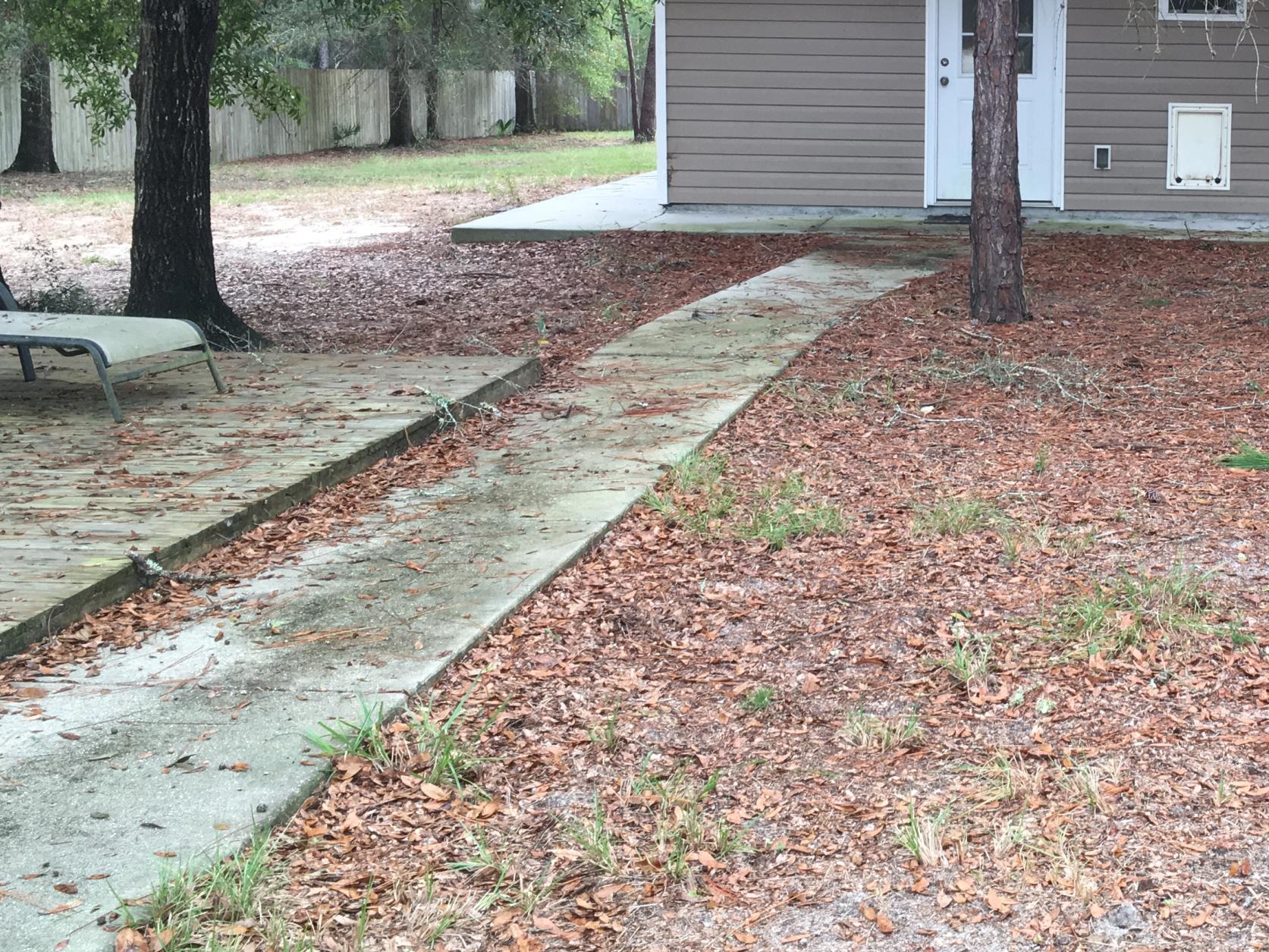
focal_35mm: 52
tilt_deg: -6.3
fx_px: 1906
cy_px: 297
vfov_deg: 27.8
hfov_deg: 35.4
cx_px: 1053
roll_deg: -1.0
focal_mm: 4.15
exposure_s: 1/120
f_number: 2.2
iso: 40
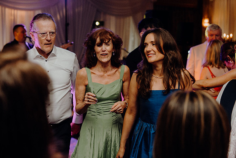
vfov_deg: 21.6
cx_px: 118
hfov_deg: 31.9
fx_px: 413
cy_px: 79
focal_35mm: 63
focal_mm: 63
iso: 2500
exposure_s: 1/200
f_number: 3.5
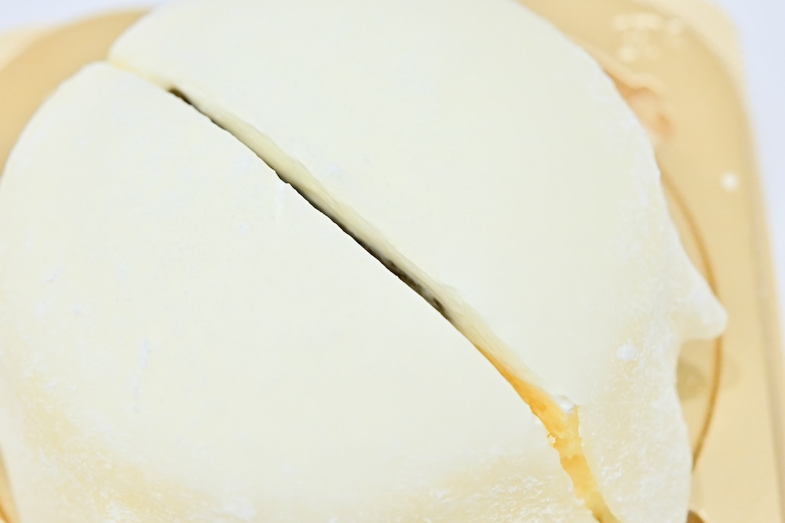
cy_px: 262
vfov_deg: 15.2
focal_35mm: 90
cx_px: 392
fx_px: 1962
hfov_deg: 22.6
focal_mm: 60
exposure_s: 1/160
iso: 4000
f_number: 6.3
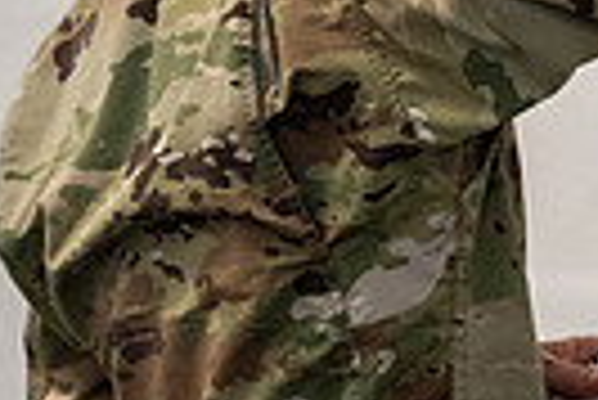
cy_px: 29
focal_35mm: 316
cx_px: 751
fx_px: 5255
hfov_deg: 6.5
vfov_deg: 4.4
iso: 2500
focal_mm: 70
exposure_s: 1/400
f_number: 4
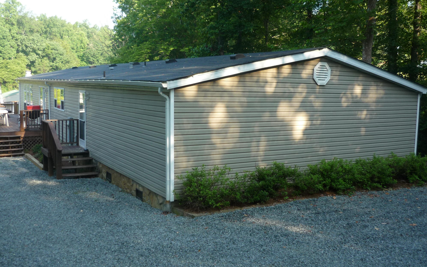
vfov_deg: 35.3
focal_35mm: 36
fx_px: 419
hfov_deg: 54.0
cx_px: 209
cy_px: 121
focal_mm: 5.5
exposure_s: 1/200
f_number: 2.8
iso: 100
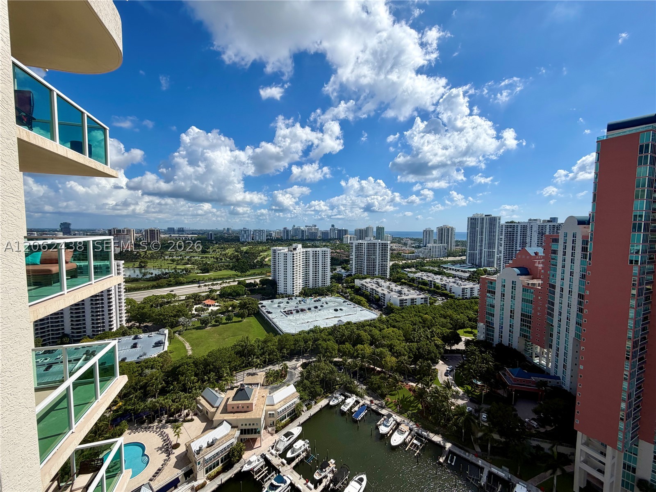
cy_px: 246
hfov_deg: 102.1
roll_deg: -0.3
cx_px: 328
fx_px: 265
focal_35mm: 14
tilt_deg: -5.5
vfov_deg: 85.7
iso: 20
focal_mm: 2.22
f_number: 2.2
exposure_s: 1/1745
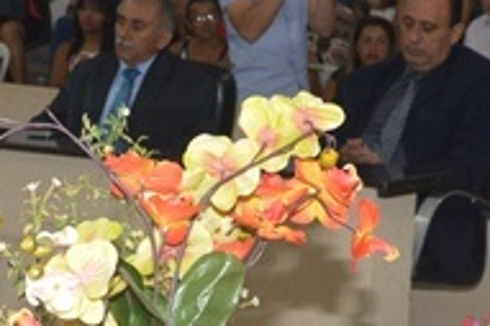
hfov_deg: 14.2
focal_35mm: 145
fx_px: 1972
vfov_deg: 9.4
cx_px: 198
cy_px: 237
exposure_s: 1/80
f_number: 4.5
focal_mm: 18
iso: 400
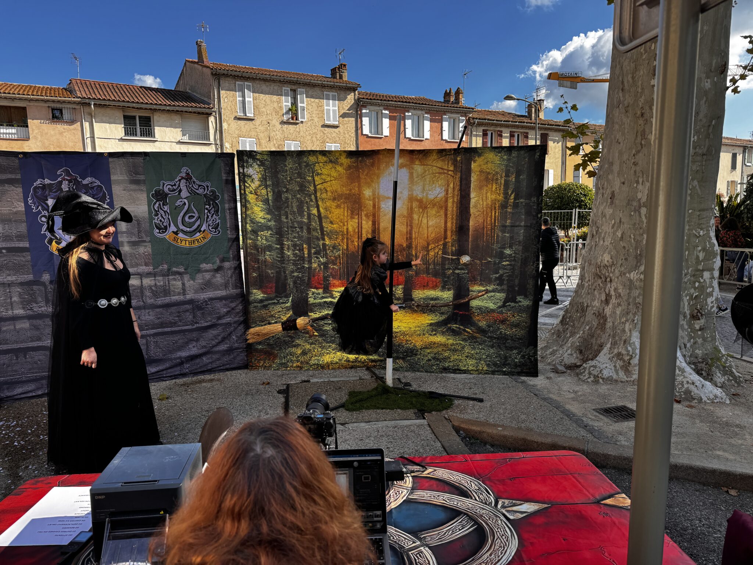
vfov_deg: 56.8
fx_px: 522
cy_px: 282
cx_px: 376
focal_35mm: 24
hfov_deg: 71.6
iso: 80
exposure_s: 1/1215
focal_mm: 6.76
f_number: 1.78
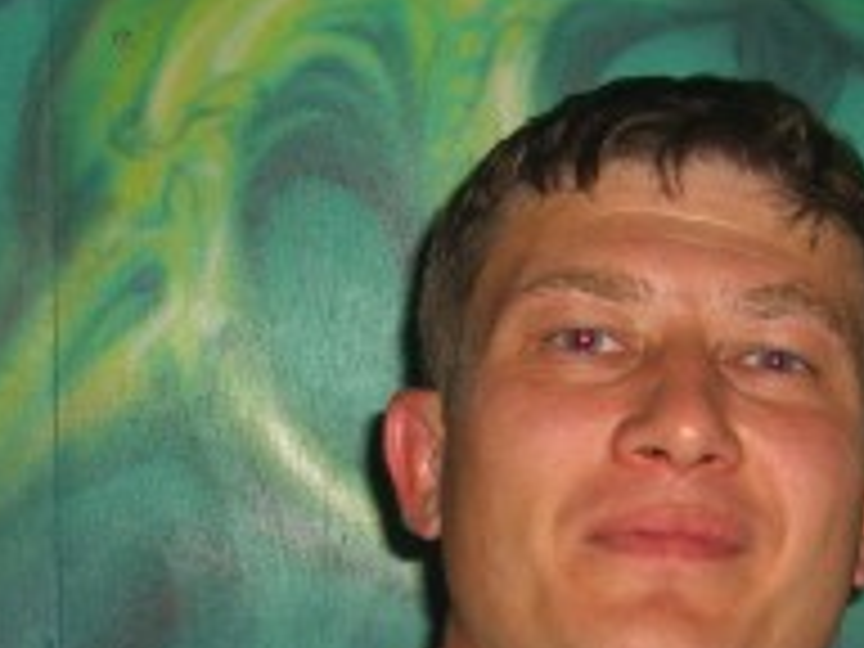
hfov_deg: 16.5
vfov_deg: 12.1
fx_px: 2970
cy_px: 828
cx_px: 576
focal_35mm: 119
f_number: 2.8
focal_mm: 7.9
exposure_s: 1/60
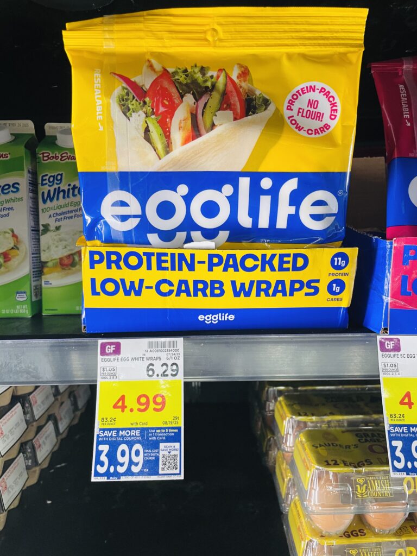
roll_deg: +1.3
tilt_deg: -3.0
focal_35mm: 26
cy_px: 278
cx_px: 208
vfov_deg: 67.3
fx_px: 418
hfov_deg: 53.1
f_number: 1.6
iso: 125
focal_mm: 4.2
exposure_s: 1/72
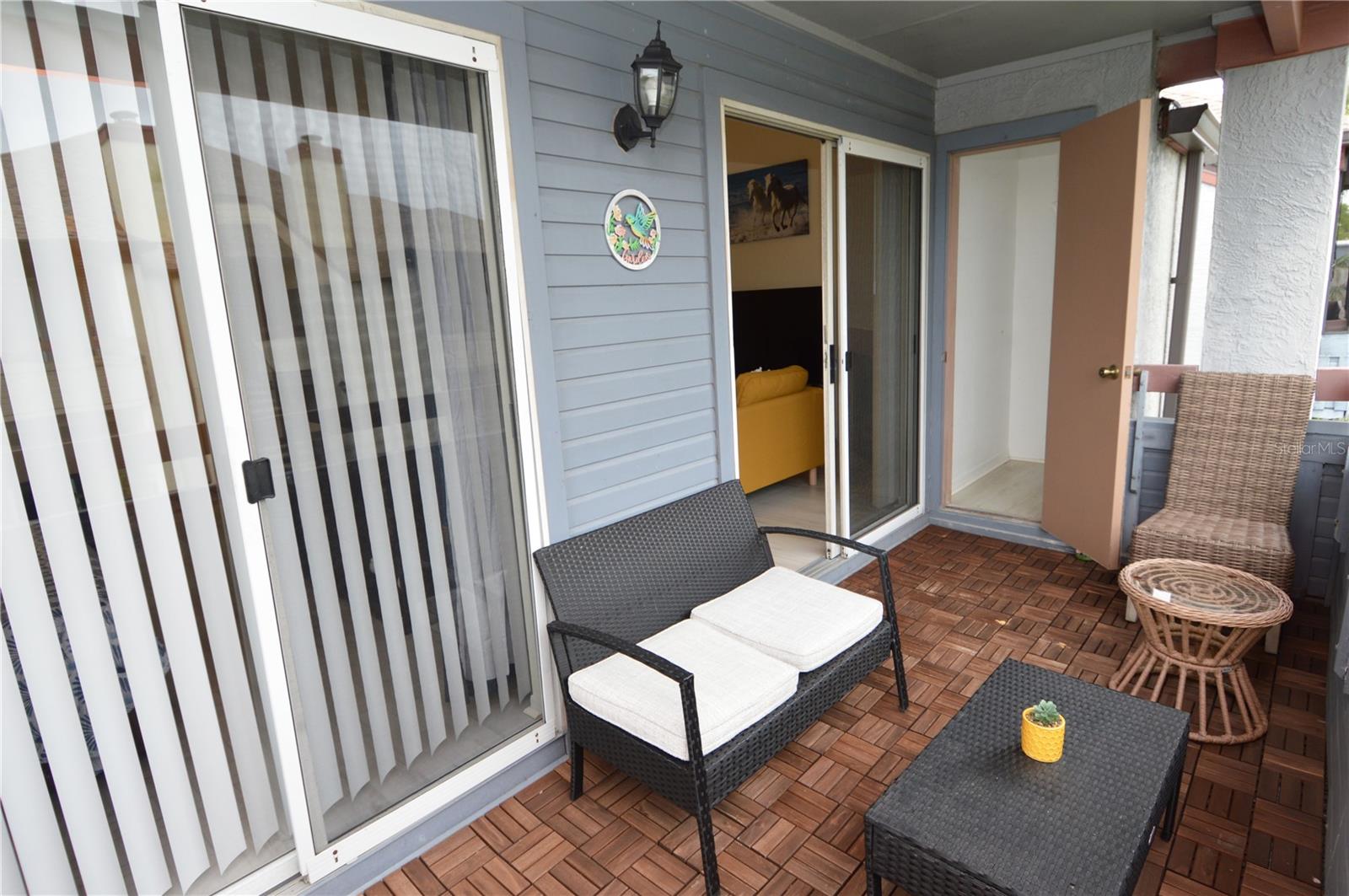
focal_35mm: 18
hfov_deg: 90.1
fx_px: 674
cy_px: 448
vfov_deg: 67.3
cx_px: 674
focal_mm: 12
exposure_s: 1/125
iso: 280
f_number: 5.6
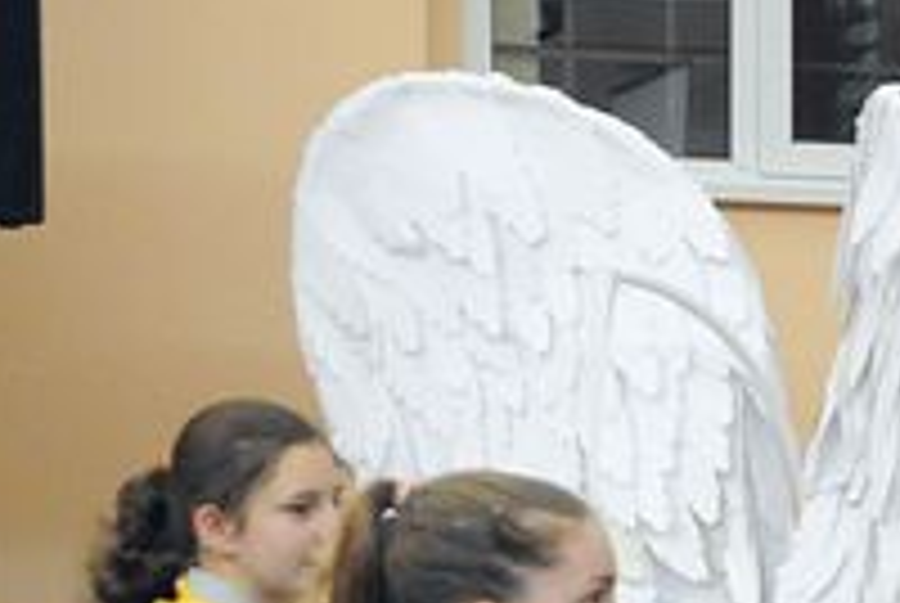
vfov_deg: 7.6
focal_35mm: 178
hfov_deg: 10.7
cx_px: 1670
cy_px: 830
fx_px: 4457
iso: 2500
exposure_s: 1/80
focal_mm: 28
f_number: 4.5
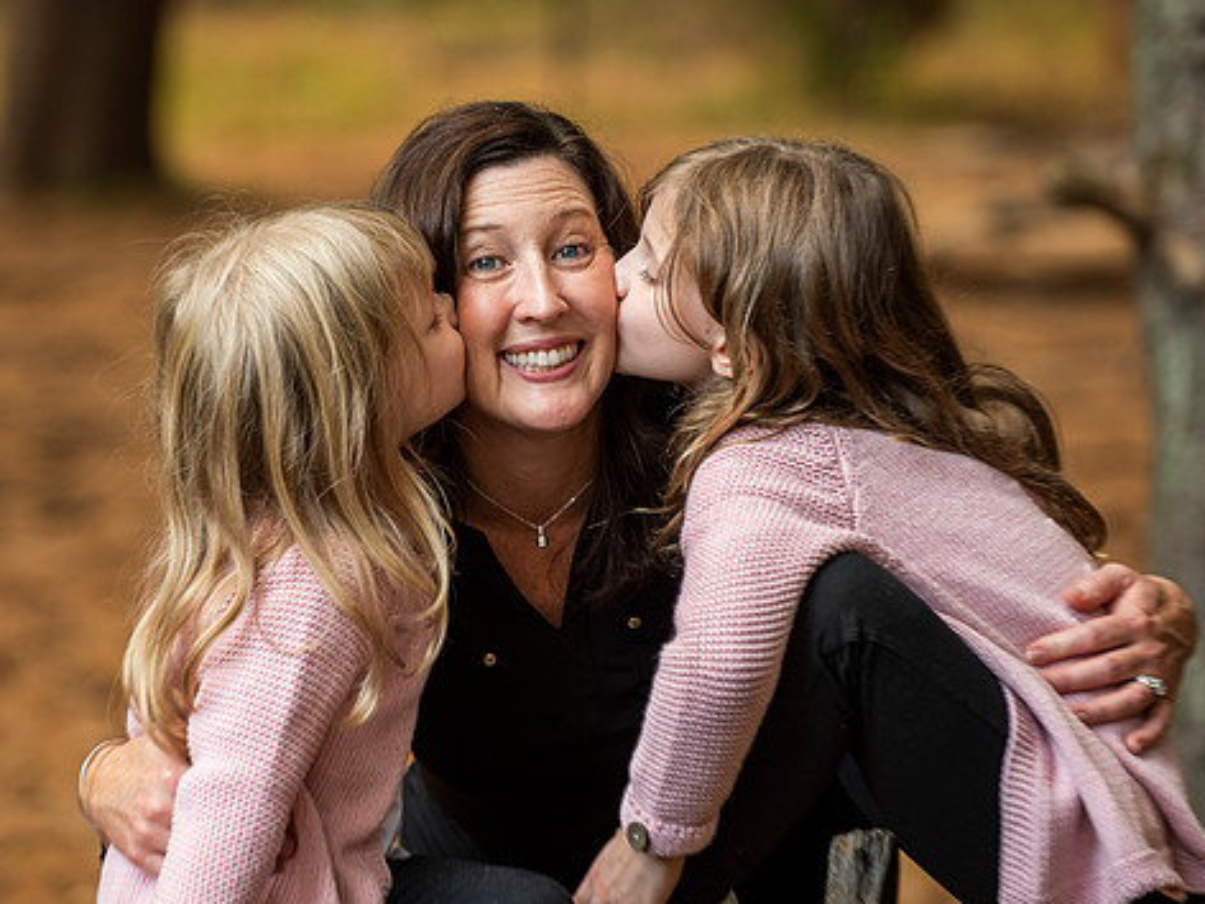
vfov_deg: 7.4
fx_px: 6962
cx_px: 467
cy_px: 379
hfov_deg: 9.9
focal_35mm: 200
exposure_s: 1/125
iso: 250
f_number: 4
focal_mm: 155
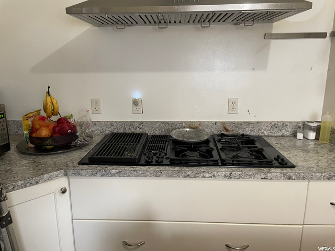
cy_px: 126
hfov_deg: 67.3
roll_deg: +1.5
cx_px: 168
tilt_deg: -12.1
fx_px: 252
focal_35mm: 26
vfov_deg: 53.1
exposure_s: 1/60
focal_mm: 4.2
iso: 200
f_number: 1.6
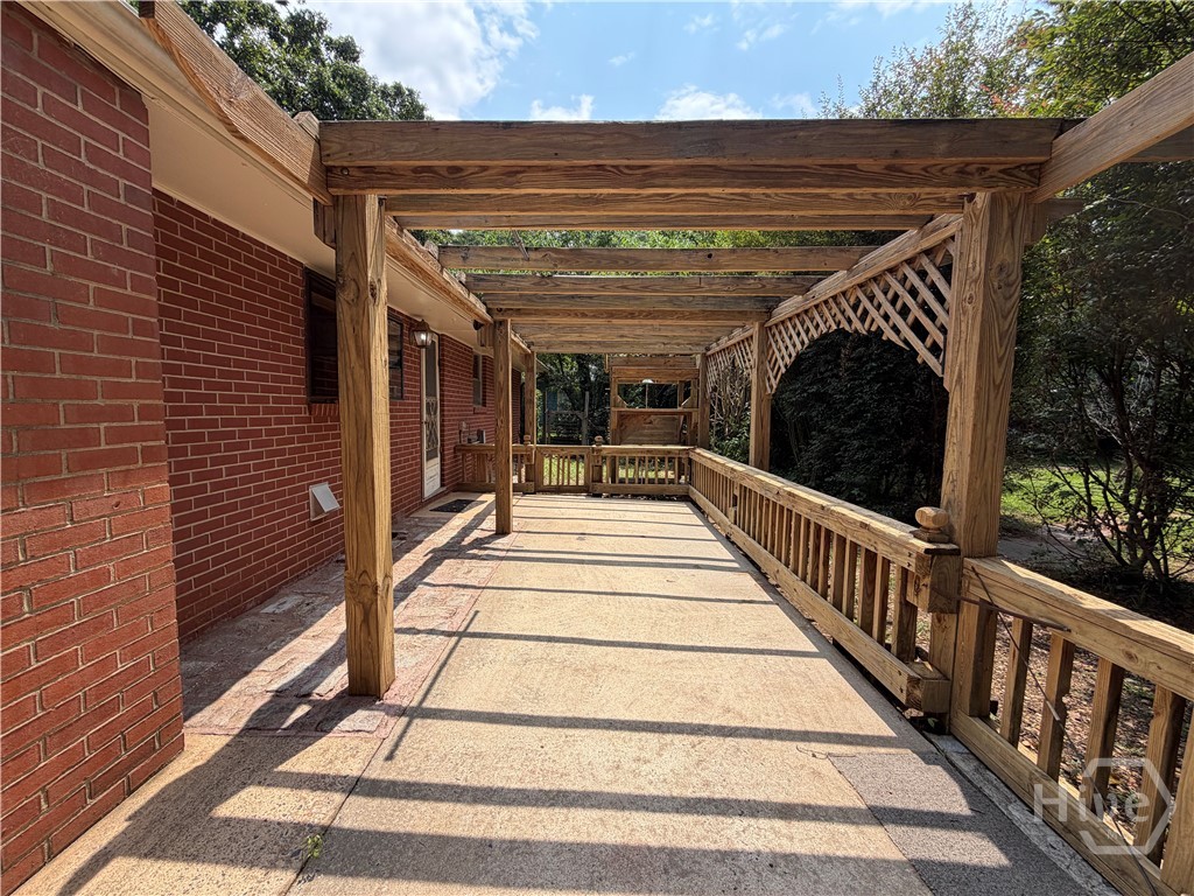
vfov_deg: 85.7
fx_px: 483
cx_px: 597
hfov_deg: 102.1
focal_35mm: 14
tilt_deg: -4.4
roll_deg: -0.7
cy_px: 448
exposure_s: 1/789
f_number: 2.2
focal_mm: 2.22
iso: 20
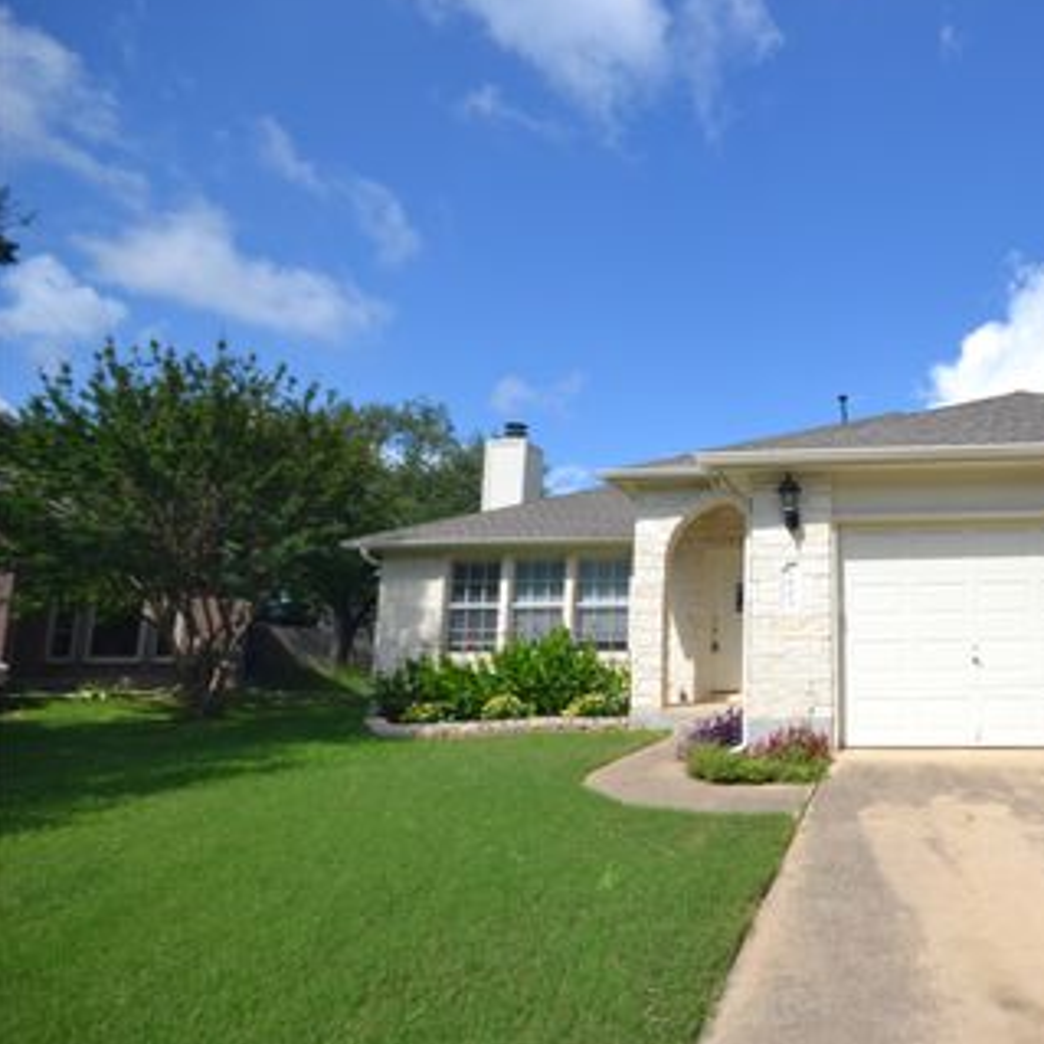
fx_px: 682
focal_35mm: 20
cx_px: 812
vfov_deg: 74.8
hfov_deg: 68.7
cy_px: 519
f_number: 8
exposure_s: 1/250
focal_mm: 10
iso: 100
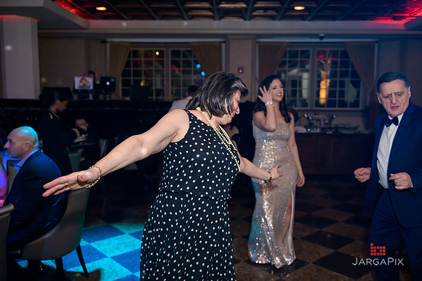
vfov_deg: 41.1
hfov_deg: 58.7
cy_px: 140
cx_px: 211
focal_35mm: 32
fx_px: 375
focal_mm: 32
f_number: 3.2
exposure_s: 1/125
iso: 1600
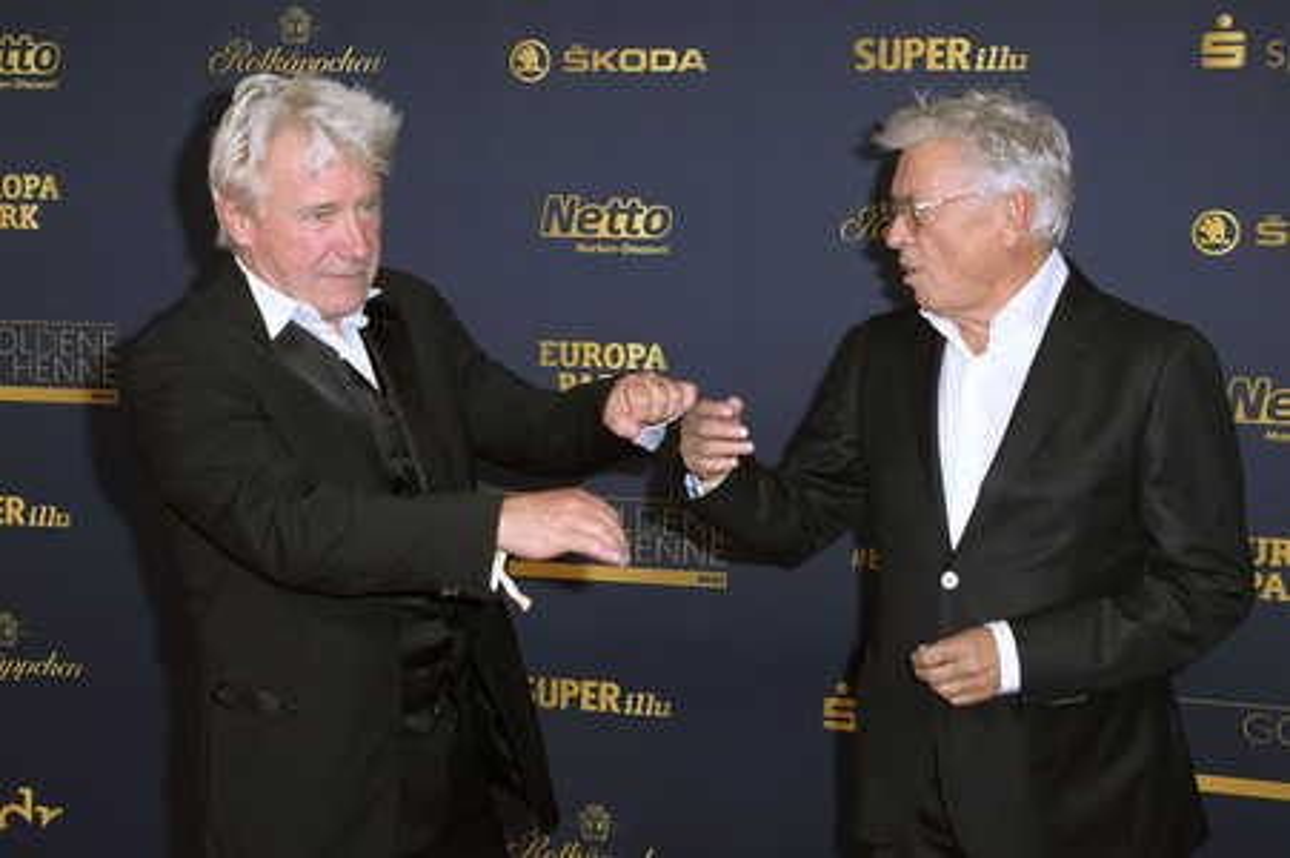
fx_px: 1611
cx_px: 645
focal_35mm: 45
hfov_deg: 43.6
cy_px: 429
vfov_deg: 29.8
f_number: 5.6
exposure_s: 1/250
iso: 640
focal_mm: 45
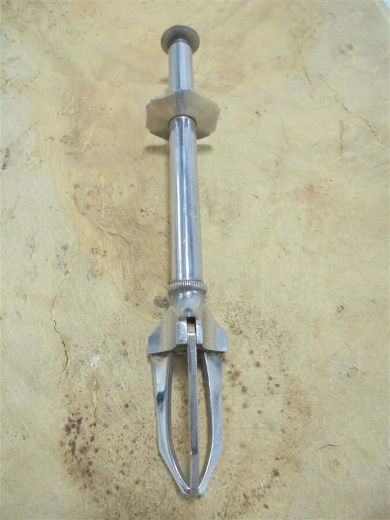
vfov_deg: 67.3
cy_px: 260
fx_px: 391
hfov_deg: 53.1
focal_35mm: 26
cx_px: 195
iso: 100
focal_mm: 4.6
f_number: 3.5
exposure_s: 1/50
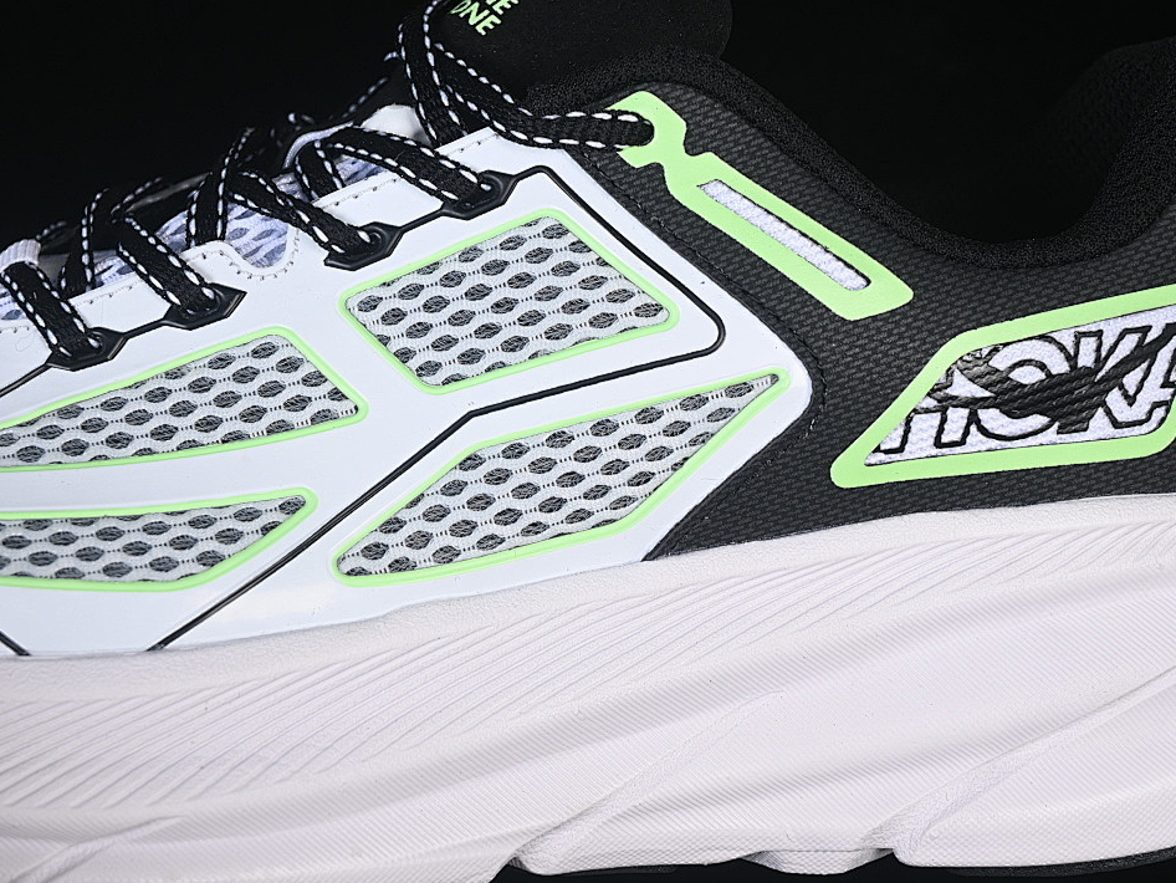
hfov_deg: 24.7
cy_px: 440
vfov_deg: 18.7
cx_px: 597
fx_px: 2685
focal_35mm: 79
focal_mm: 48
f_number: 7.1
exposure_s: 1/80
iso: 160
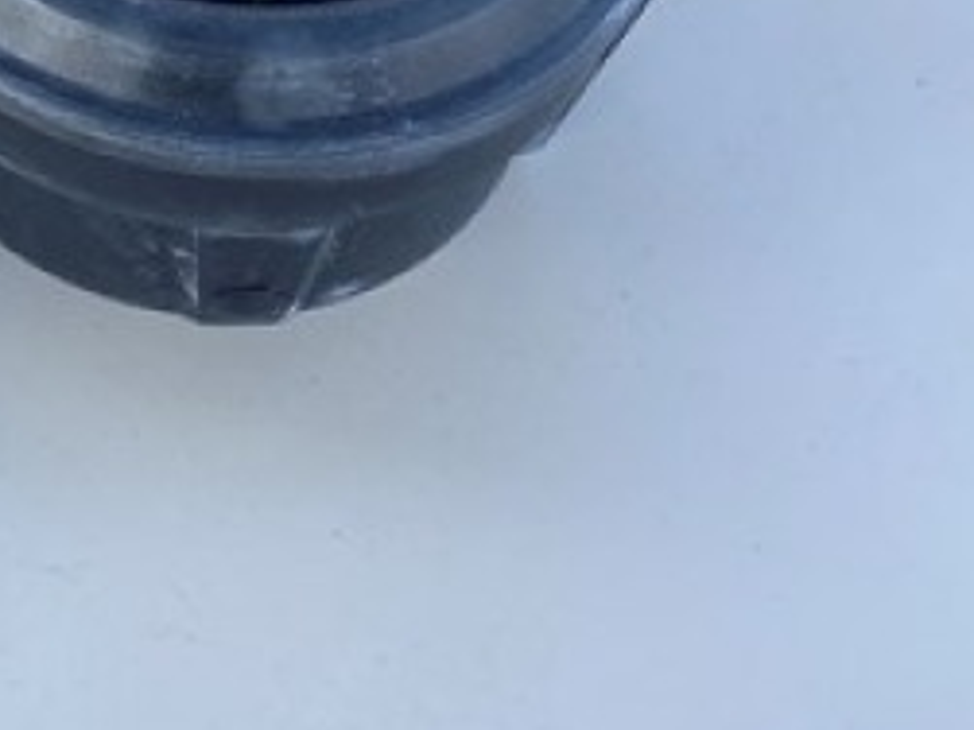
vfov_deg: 16.9
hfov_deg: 22.6
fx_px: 2334
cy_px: -175
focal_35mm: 83
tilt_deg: -61.3
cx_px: -16
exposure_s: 1/254
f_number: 1.8
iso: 32
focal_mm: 4.25
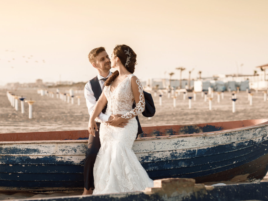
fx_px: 635
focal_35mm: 82
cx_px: 92
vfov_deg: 18.0
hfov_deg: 23.7
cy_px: 106
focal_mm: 50
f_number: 2.2
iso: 100
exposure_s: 1/1250
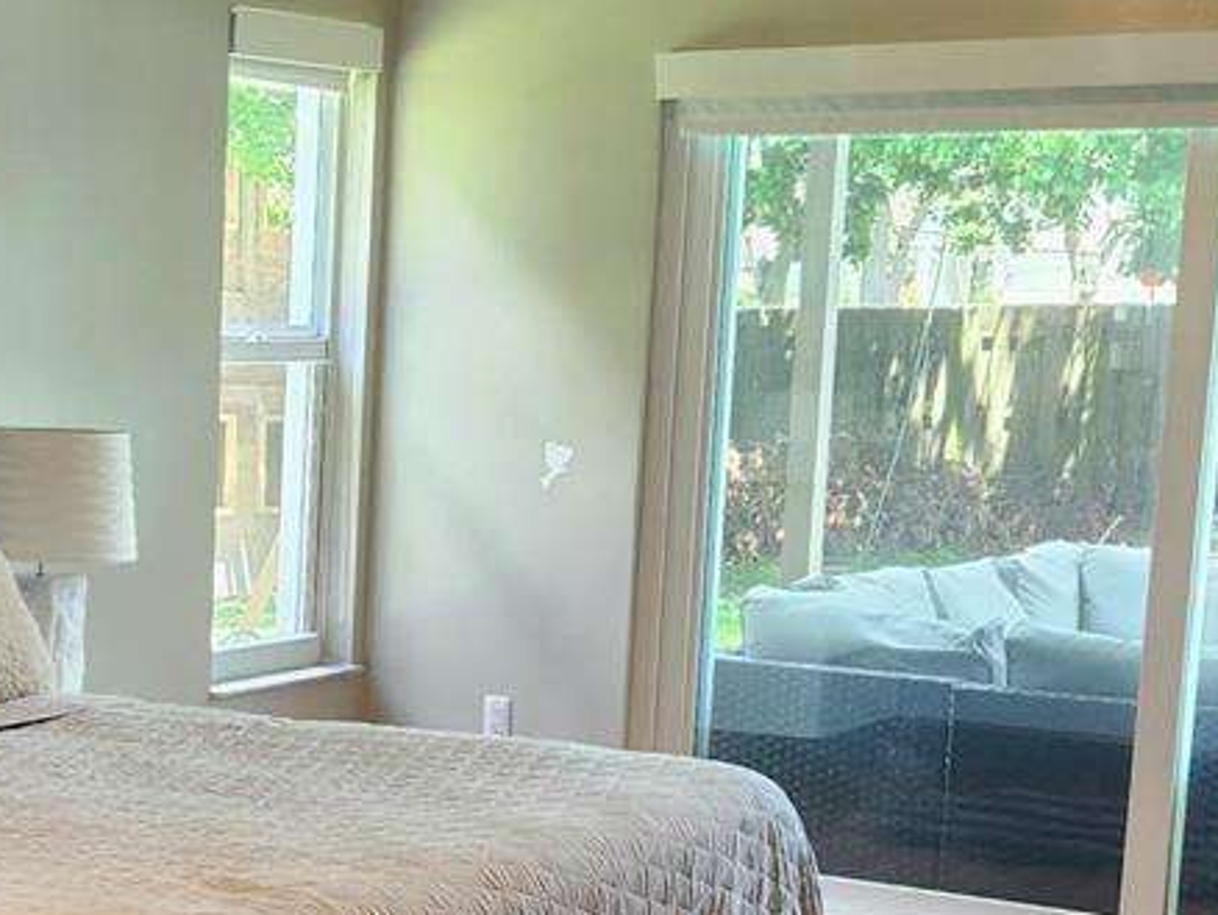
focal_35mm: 84
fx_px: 2957
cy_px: 773
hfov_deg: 22.6
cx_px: 95
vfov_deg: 17.4
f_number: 1.8
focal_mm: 5.4
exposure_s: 1/120
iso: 160
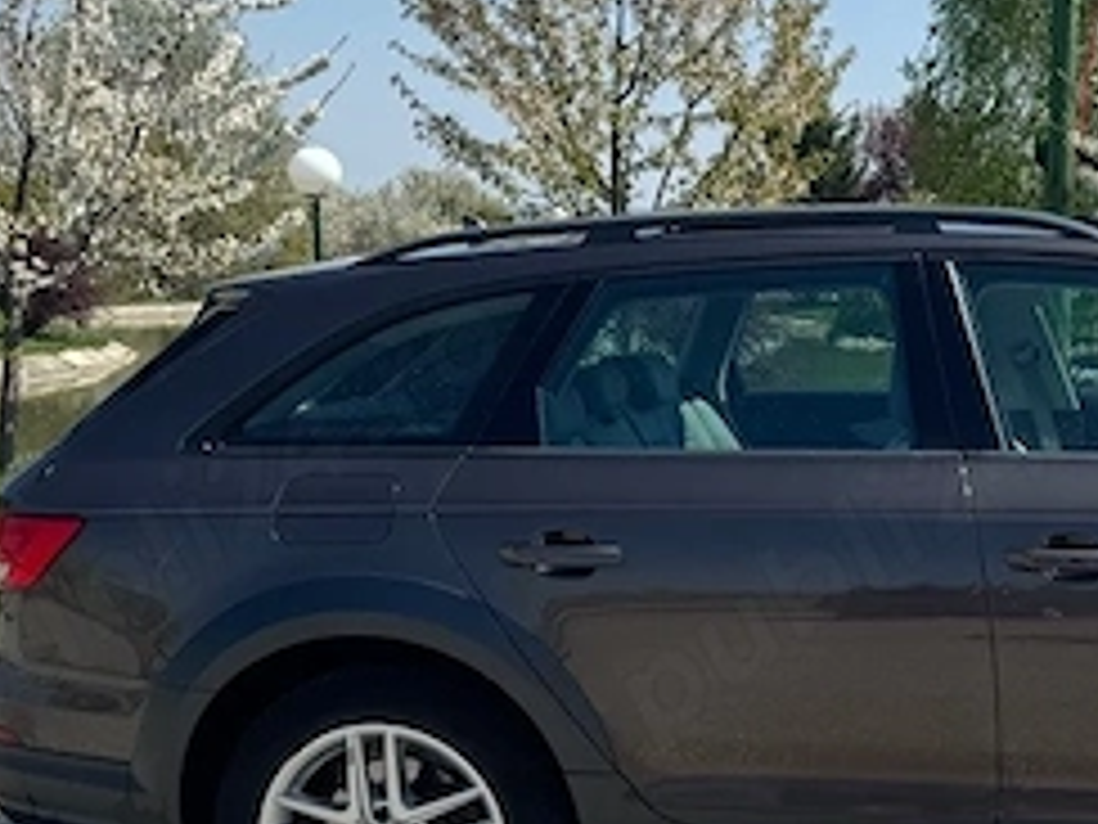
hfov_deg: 30.5
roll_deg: -0.3
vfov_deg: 24.7
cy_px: 540
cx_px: 1089
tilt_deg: -10.1
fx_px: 1871
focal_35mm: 59
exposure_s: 1/4310
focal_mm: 6.76
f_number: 1.78
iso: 80
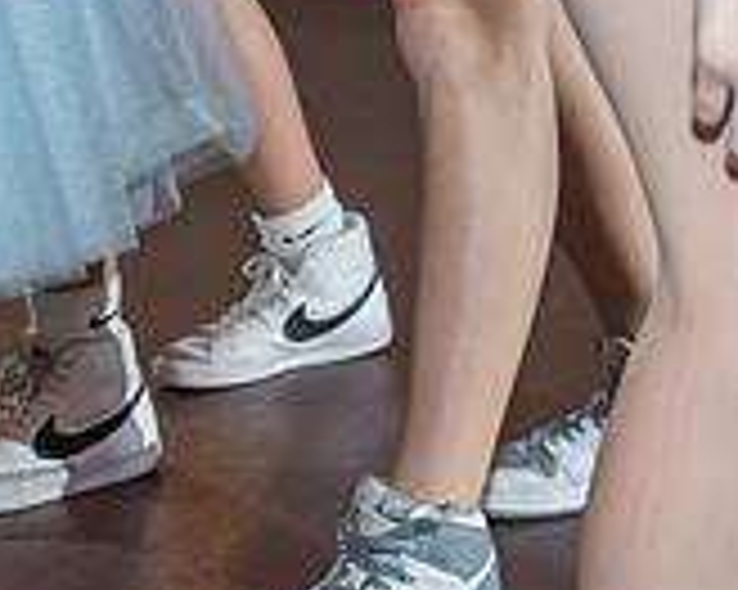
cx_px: 66
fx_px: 3034
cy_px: 899
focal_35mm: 139
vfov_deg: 10.7
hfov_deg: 13.7
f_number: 4
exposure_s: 1/125
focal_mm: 38
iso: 1000
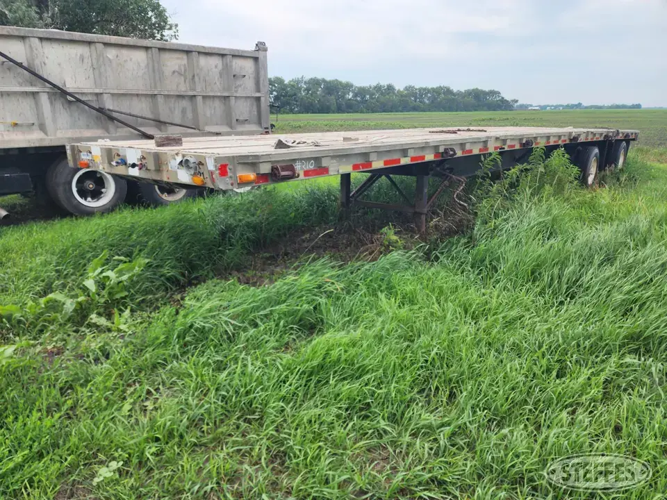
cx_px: 334
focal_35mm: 23
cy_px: 250
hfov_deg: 73.9
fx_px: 443
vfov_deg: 58.9
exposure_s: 1/560
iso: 12
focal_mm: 6.4
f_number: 1.8
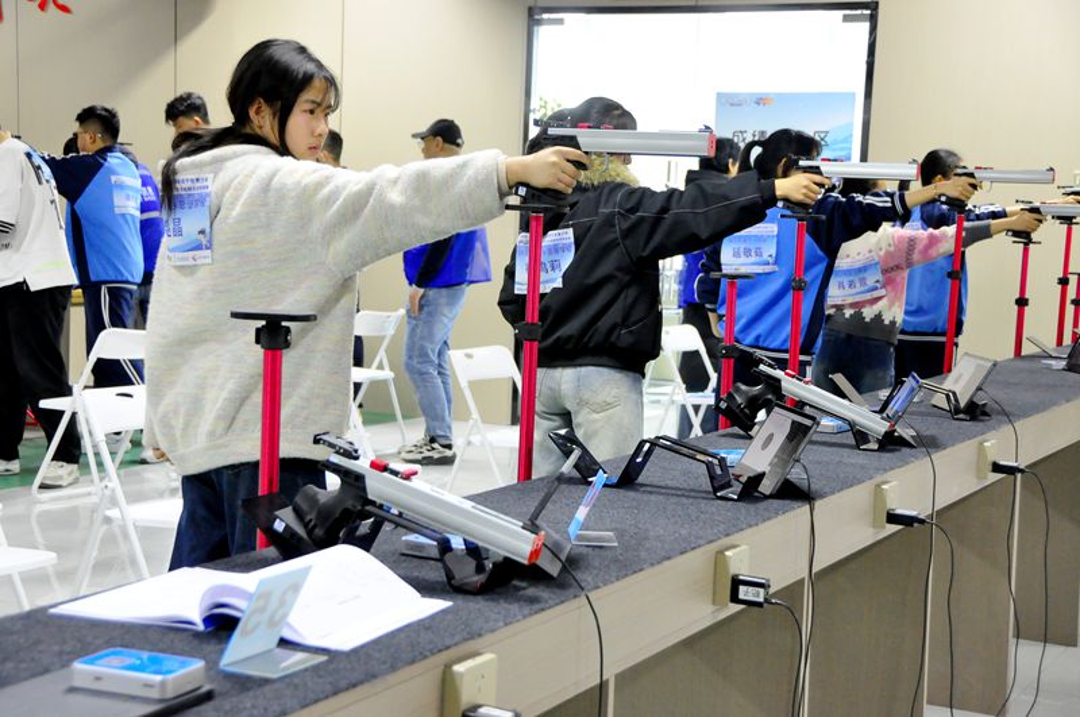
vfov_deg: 22.6
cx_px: 540
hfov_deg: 33.4
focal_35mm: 60
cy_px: 358
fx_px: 1797
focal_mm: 40
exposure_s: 1/40
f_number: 4.5
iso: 2000
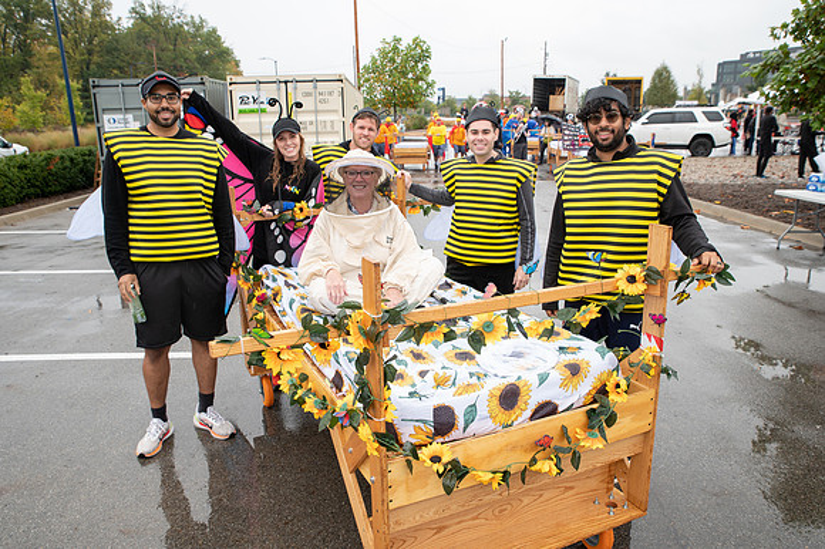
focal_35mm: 29
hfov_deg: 63.7
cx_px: 412
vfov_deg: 44.9
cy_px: 274
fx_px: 664
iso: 400
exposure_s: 1/200
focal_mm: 29
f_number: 5.6
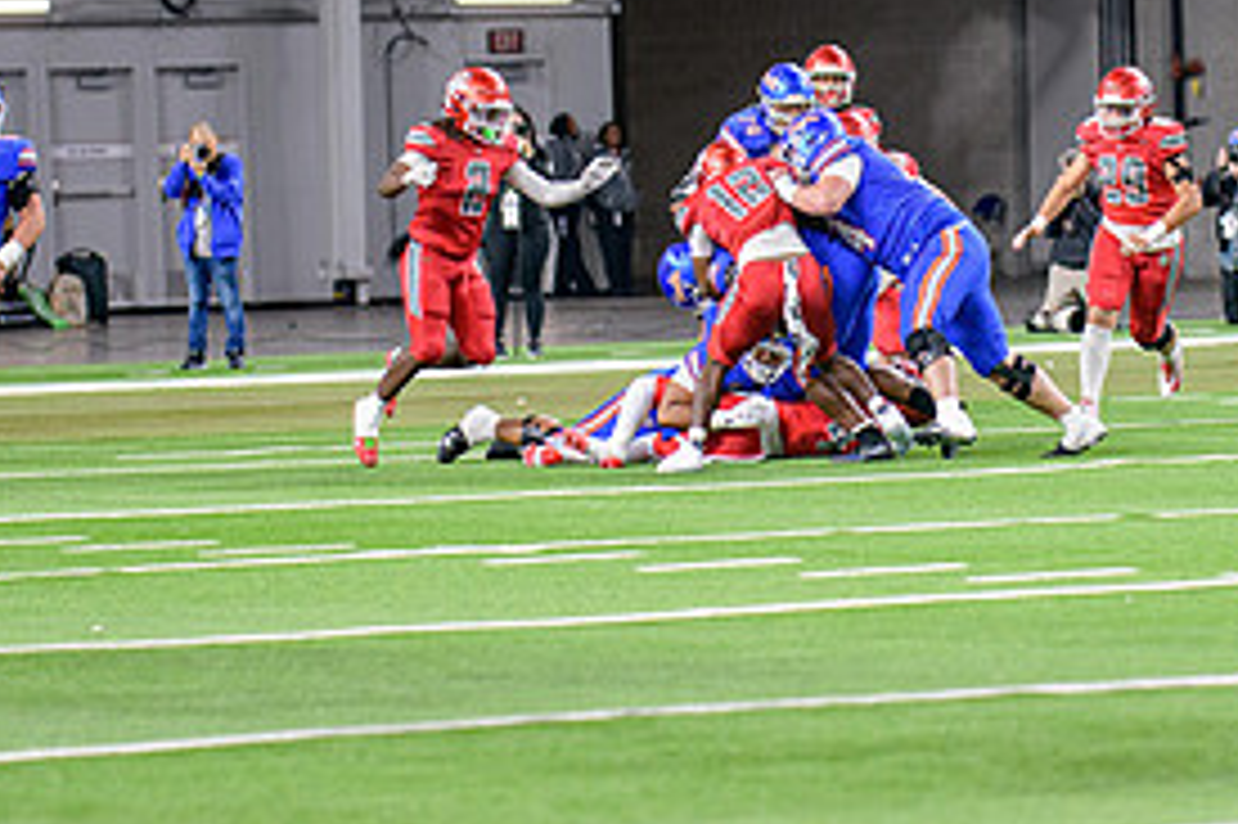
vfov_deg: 4.5
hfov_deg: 6.7
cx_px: 810
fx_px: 10516
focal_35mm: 306
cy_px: 295
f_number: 2.8
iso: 1000
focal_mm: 145
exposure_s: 1/400
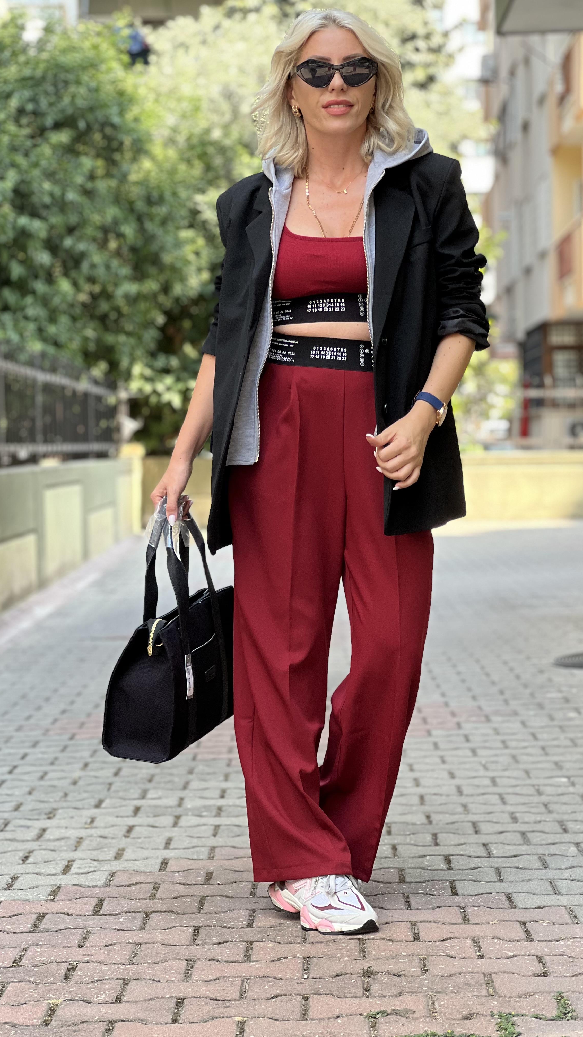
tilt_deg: -0.4
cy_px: 518
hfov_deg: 14.4
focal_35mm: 84
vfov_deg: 25.3
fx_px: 2309
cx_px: 293
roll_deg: +0.0
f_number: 2.8
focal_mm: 9
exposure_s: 1/121
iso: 64
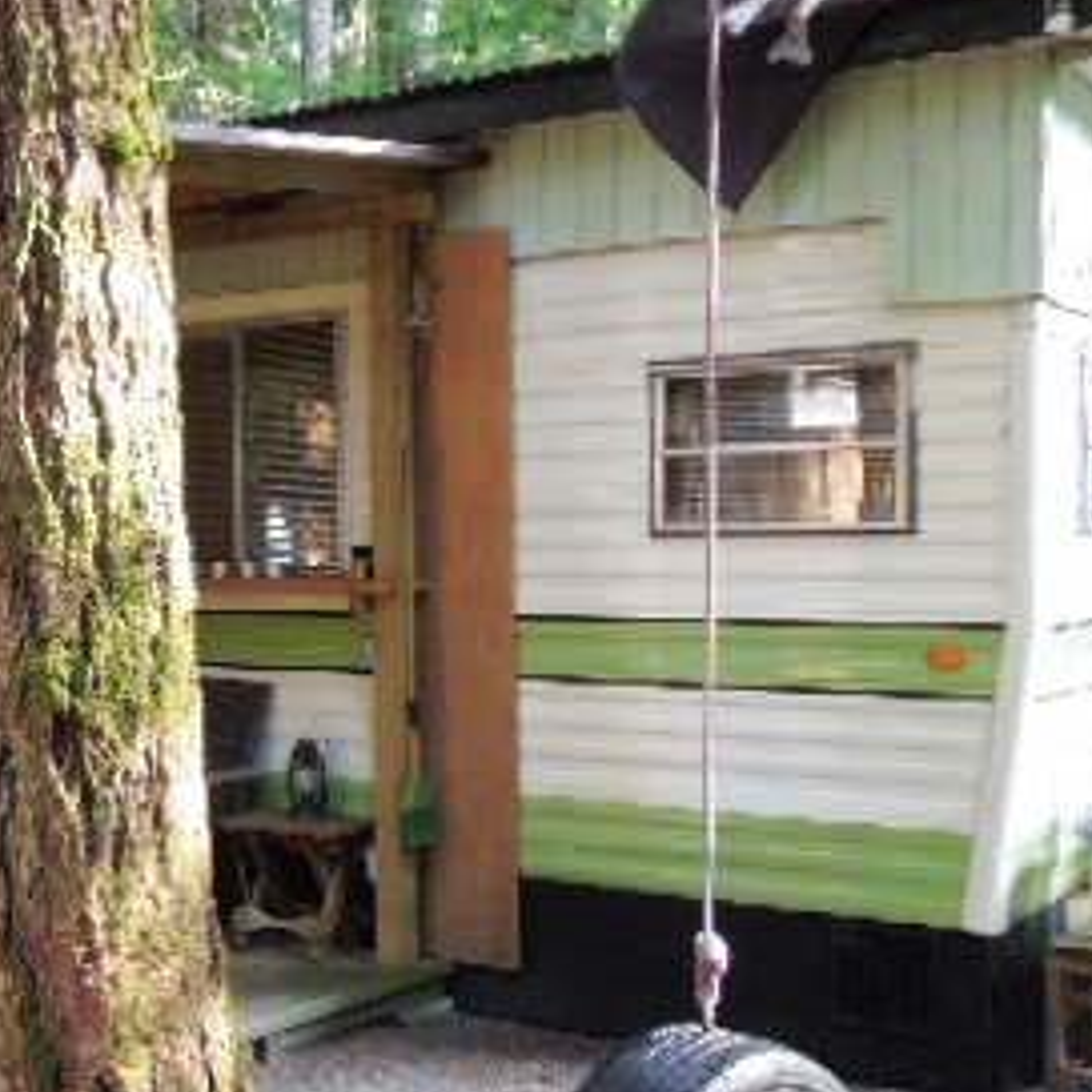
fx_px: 1856
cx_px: 28
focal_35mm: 52
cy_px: 610
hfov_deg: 30.7
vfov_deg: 32.8
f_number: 3.3
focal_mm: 4.5
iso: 250
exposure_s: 1/30
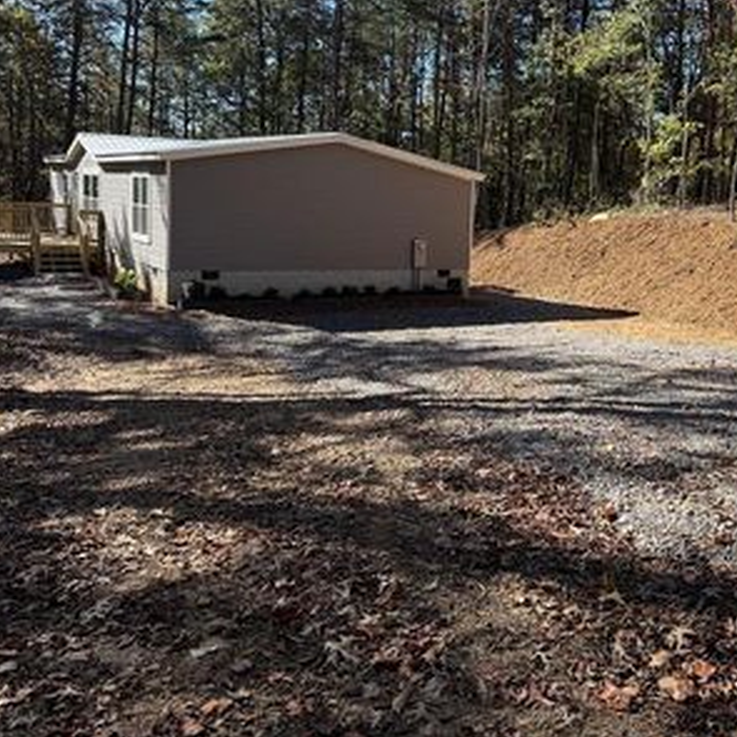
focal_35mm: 36
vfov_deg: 45.7
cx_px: 520
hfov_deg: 45.0
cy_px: 279
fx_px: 867
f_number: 1.78
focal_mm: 6.76
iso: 100
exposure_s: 1/1855
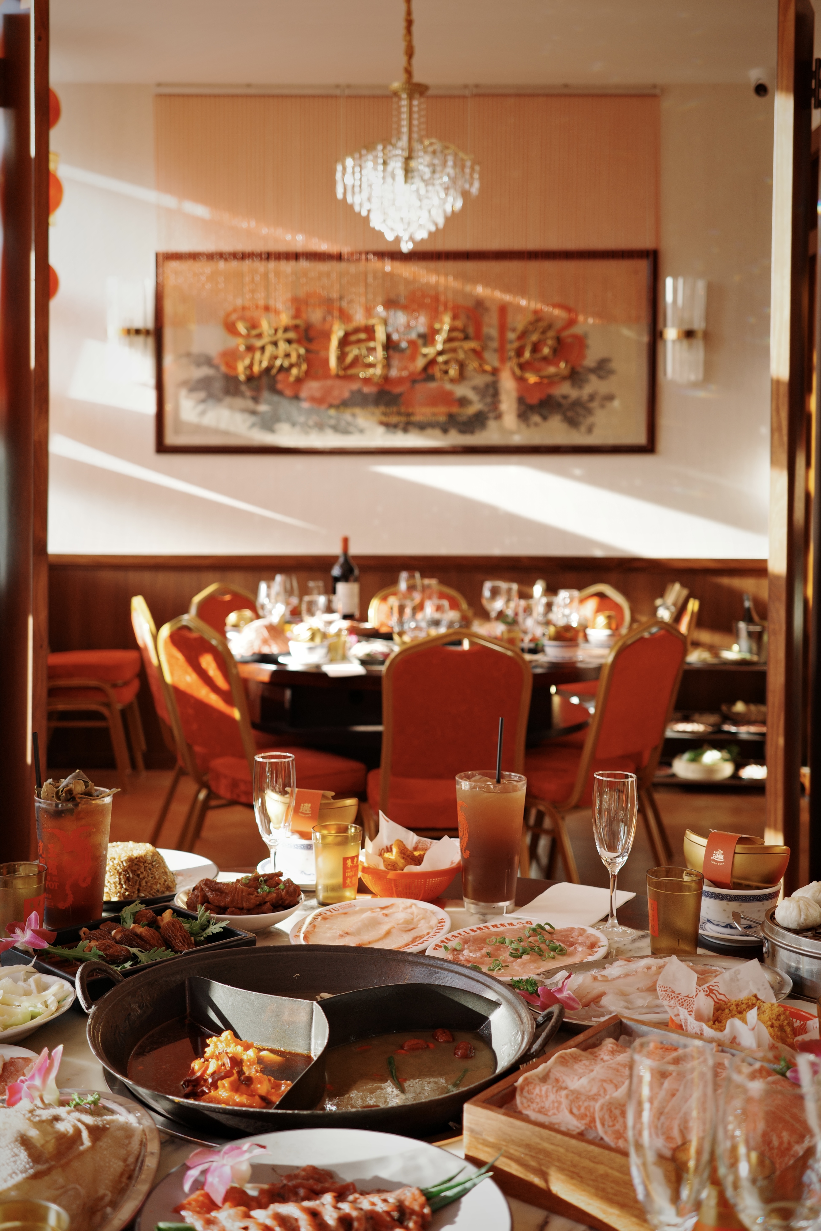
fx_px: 1368
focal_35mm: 40
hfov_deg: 33.4
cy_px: 616
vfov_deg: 48.5
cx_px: 410
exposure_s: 1/200
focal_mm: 26
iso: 200
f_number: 2.8
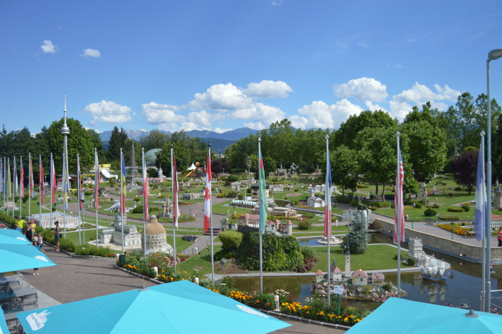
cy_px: 167
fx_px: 397
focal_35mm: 28
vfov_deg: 45.6
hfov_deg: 64.6
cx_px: 251
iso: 100
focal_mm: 19
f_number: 3.5
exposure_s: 1/1250
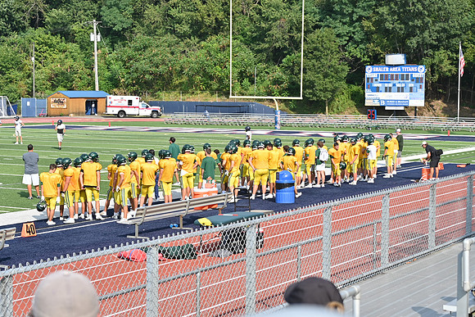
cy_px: 158
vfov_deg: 17.5
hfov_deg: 26.0
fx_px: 1029
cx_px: 238
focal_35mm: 78
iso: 100
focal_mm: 52
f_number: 4.5
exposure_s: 1/800
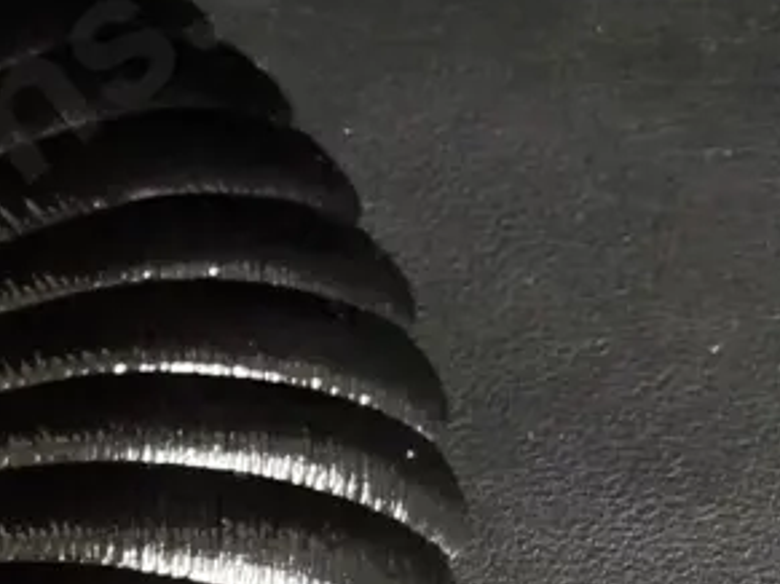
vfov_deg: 15.4
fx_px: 2140
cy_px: 517
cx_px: -504
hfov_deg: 17.7
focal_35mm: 95
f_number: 2
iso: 320
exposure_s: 1/50
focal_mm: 2.87
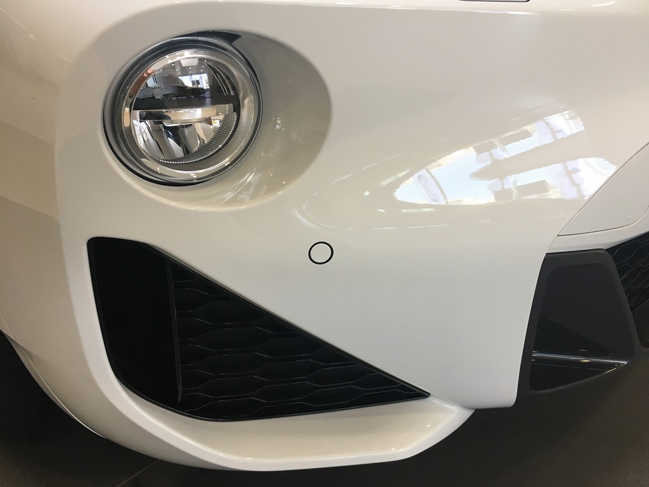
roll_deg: +0.9
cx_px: 324
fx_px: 544
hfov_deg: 61.7
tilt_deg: -29.3
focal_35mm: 29
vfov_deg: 48.2
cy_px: 244
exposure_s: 1/33
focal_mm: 4.15
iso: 32
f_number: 2.2
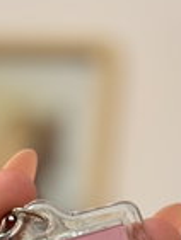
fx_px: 1371
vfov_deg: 9.7
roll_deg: -6.3
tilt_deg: +7.6
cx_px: 22
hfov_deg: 7.5
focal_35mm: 197
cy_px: 362
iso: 100
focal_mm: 5.96
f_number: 1.6
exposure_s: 1/33
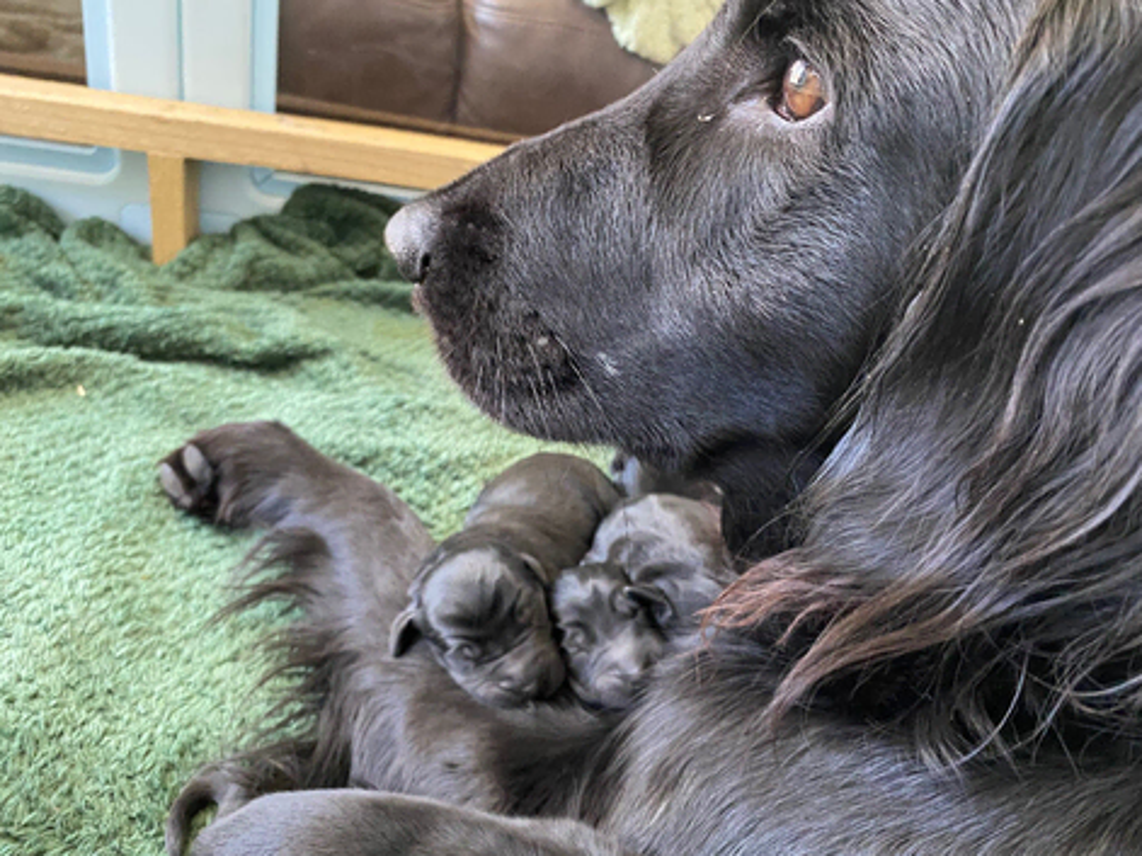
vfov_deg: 53.0
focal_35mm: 26
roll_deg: -12.4
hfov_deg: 67.3
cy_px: 428
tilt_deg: -29.4
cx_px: 571
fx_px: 858
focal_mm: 4.25
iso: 500
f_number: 1.8
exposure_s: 1/40
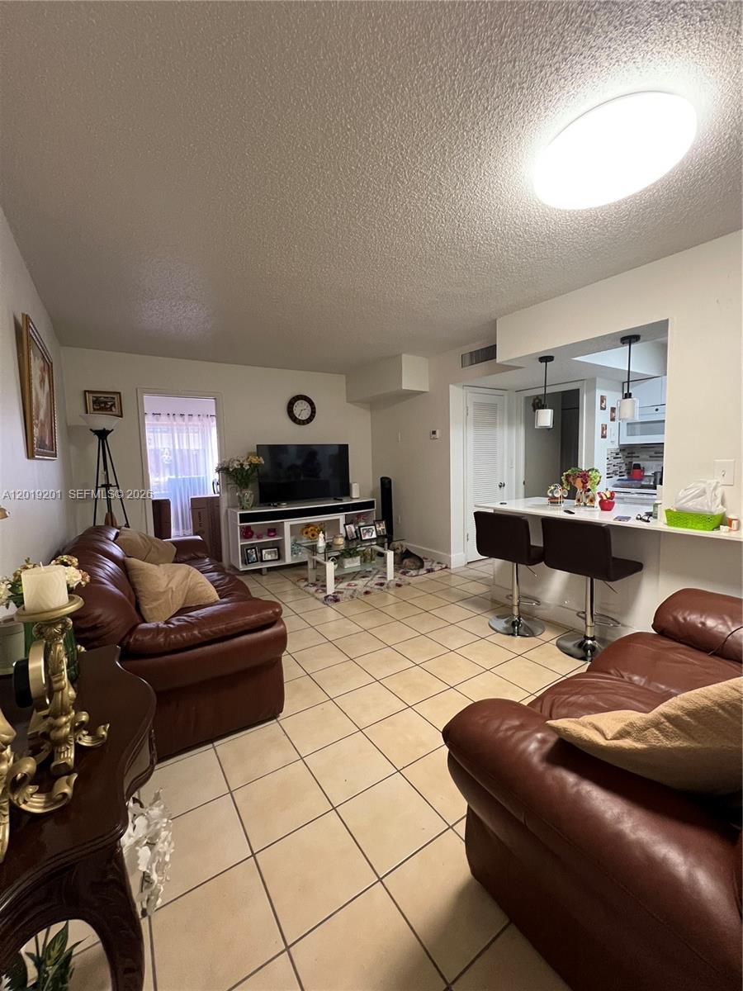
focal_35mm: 13
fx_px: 372
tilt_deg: -5.2
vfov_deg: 106.2
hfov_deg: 89.9
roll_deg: +1.5
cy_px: 496
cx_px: 372
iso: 400
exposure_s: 1/60
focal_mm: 1.57
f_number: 1.8
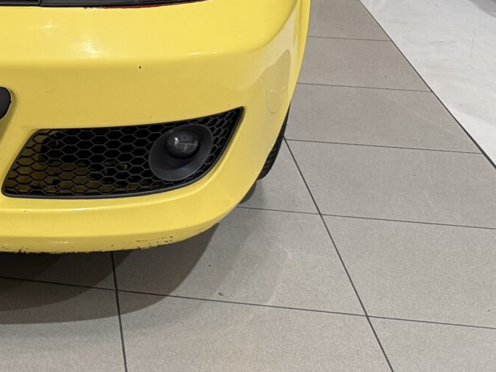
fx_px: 1318
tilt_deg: -15.8
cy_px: -13
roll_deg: -0.4
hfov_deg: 18.2
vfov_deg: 15.7
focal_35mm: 92
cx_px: -312
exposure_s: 1/100
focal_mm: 6.76
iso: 160
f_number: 1.78
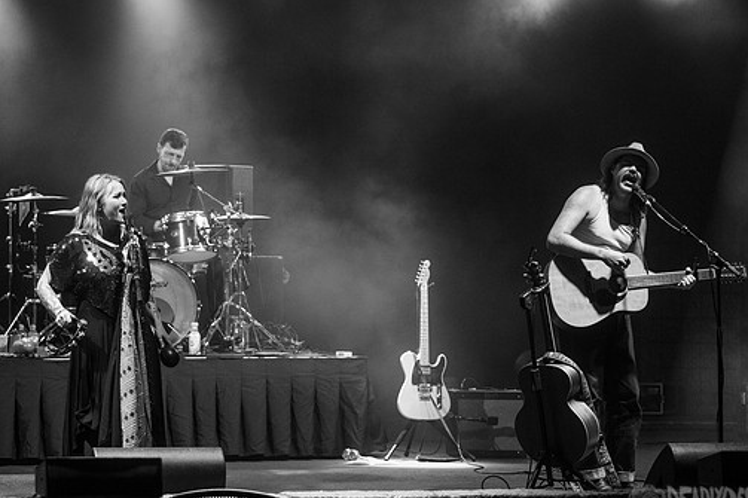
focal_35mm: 133
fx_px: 2762
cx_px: 352
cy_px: 225
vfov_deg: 10.3
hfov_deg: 15.4
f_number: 3.2
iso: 2500
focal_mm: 100
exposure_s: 1/400
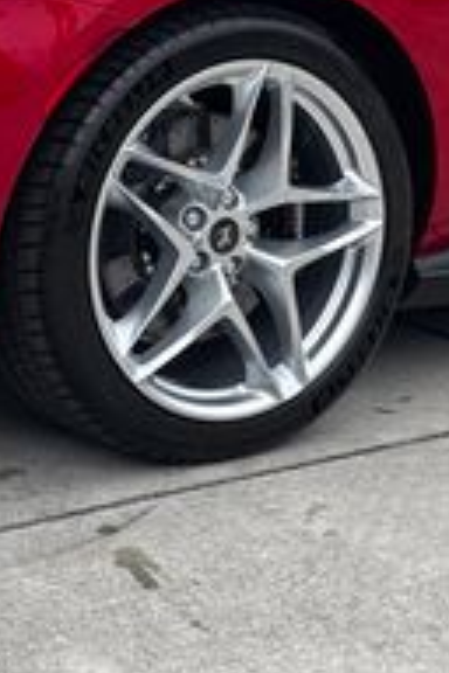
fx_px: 3105
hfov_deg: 8.3
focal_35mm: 166
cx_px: 354
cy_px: 63
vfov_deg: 12.3
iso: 64
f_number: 1.78
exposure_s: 1/464
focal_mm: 6.76
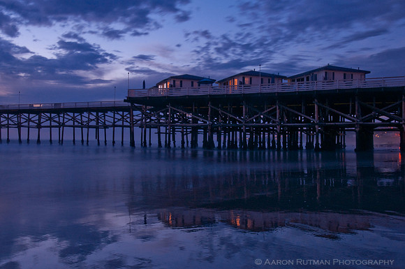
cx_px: 202
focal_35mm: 36
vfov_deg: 36.8
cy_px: 134
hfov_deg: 53.2
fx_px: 404
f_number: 22
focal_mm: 24
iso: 200
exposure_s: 15
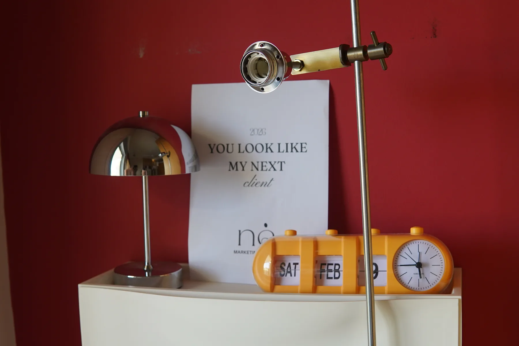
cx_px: 260
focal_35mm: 45
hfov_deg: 43.6
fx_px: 649
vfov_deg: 29.9
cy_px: 173
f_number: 4
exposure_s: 1/160
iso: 800
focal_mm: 30
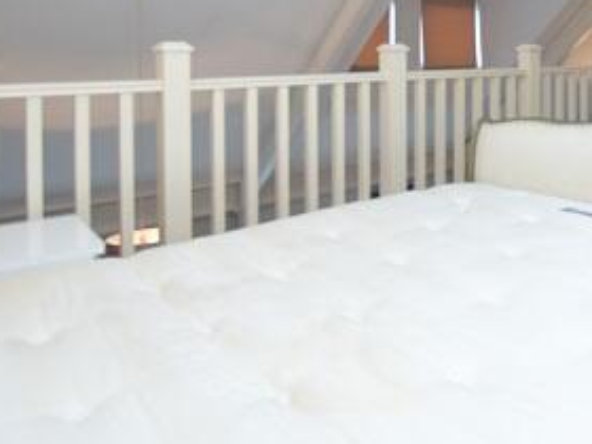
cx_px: 461
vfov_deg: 40.1
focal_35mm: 33
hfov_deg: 52.3
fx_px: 564
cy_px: 55
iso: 900
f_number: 3.5
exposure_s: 1/60
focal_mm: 10
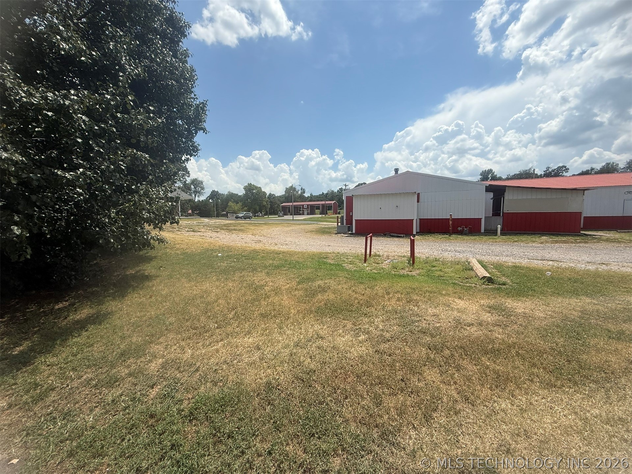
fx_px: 256
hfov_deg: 102.1
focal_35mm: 14
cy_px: 237
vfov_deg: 85.7
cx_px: 316
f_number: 2.2
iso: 50
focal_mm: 2.22
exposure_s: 1/3289
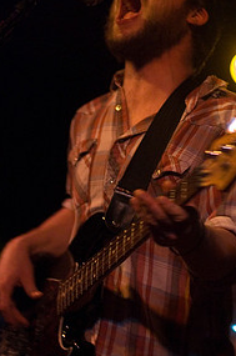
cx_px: 130
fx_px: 1451
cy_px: 159
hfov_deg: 9.3
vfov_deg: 14.0
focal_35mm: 147
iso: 1600
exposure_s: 1/50
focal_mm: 62
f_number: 2.8
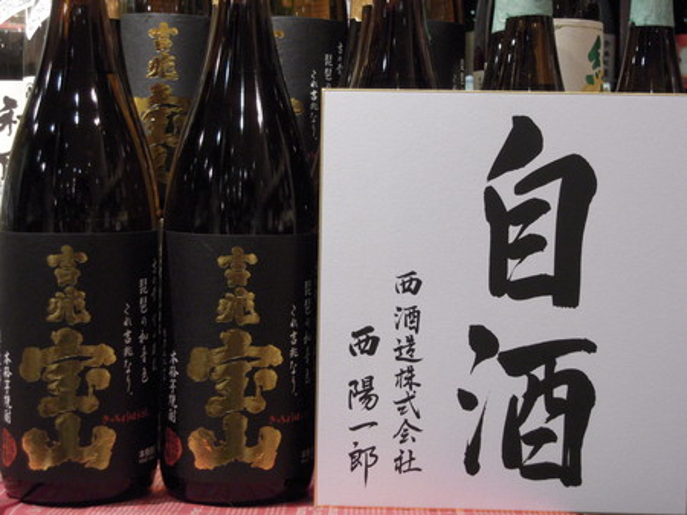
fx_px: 1607
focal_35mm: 81
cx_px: 344
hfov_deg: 24.1
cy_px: 258
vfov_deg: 18.2
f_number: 4.7
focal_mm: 14.5
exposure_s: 1/15
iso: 400
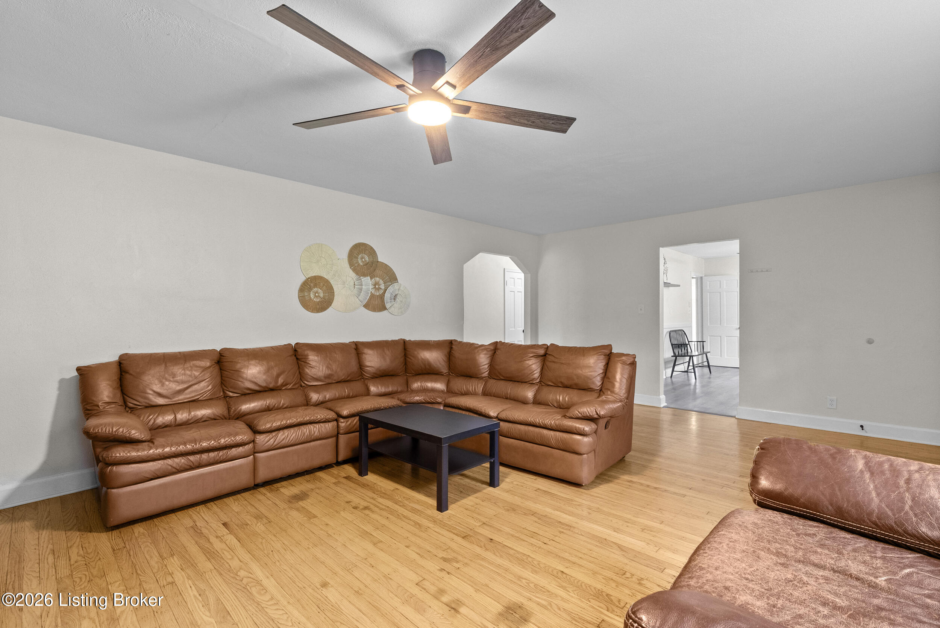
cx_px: 470
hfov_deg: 96.7
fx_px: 418
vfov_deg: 73.8
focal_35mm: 16
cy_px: 314
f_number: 11
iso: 2500
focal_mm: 16
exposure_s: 1/3
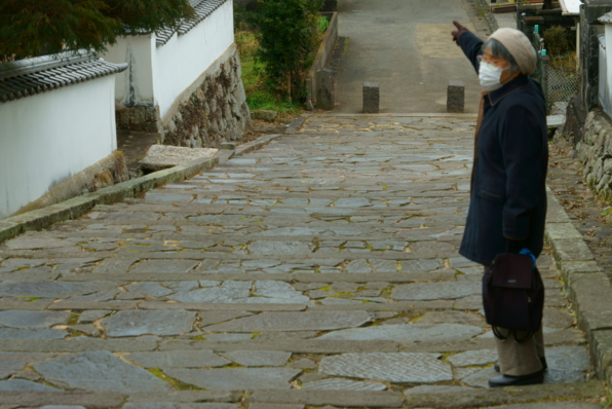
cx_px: 344
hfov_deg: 21.7
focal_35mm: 94
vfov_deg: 14.6
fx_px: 1599
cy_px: 149
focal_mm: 70
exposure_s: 1/100
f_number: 7.1
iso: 100
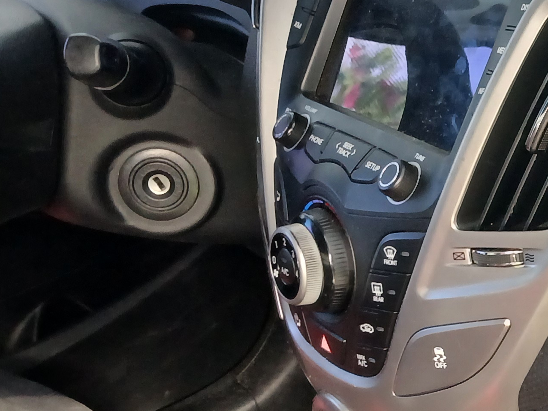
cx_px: 870
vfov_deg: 17.7
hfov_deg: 19.7
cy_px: 281
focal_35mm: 83
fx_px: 1314
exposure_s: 1/60
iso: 160
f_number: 1.8
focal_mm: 3.98
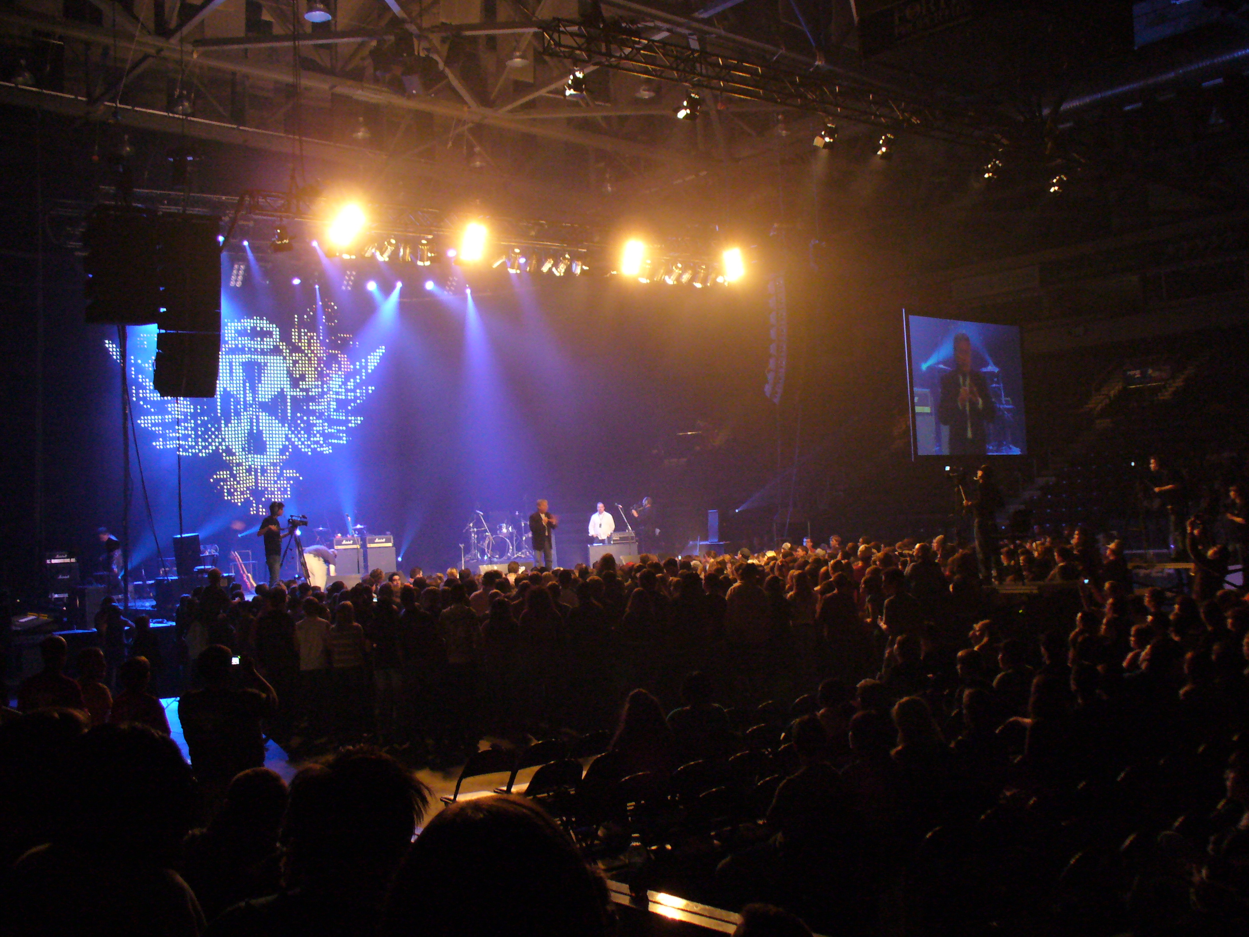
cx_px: 624
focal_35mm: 37
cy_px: 468
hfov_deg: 50.1
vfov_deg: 38.7
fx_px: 1335
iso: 200
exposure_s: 1/8
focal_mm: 6.1
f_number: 2.8
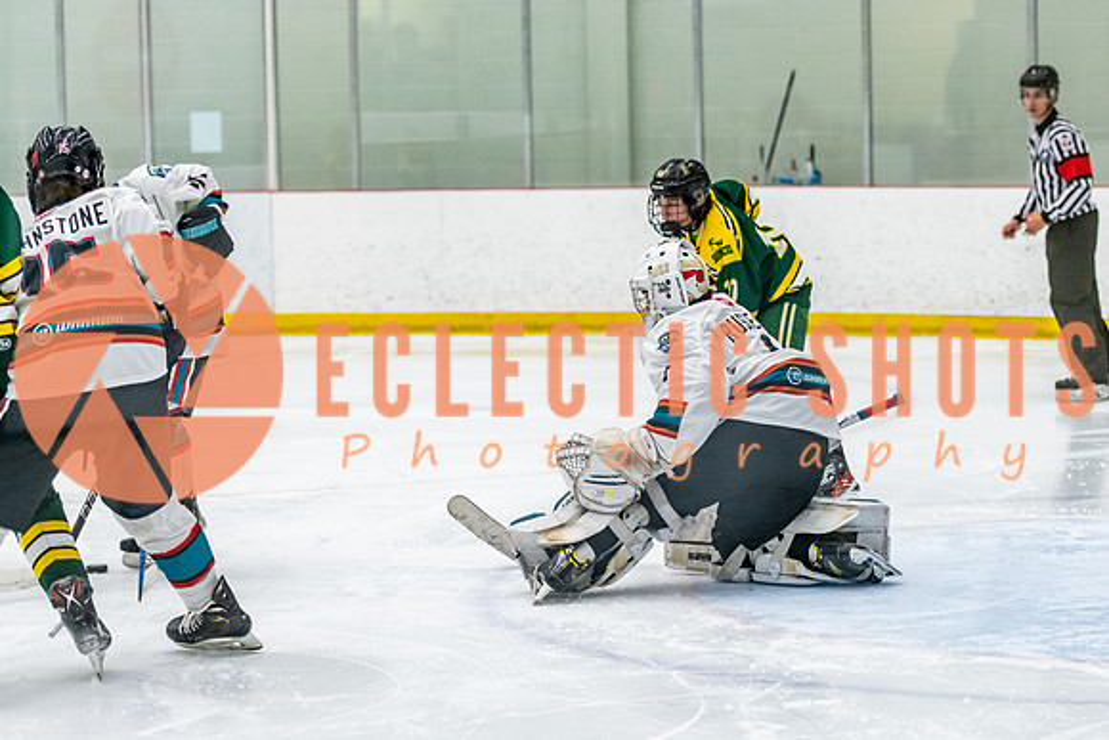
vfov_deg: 11.5
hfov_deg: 17.1
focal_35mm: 119
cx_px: 701
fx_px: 3674
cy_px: 370
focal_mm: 90
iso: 4000
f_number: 2.8
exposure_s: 1/800
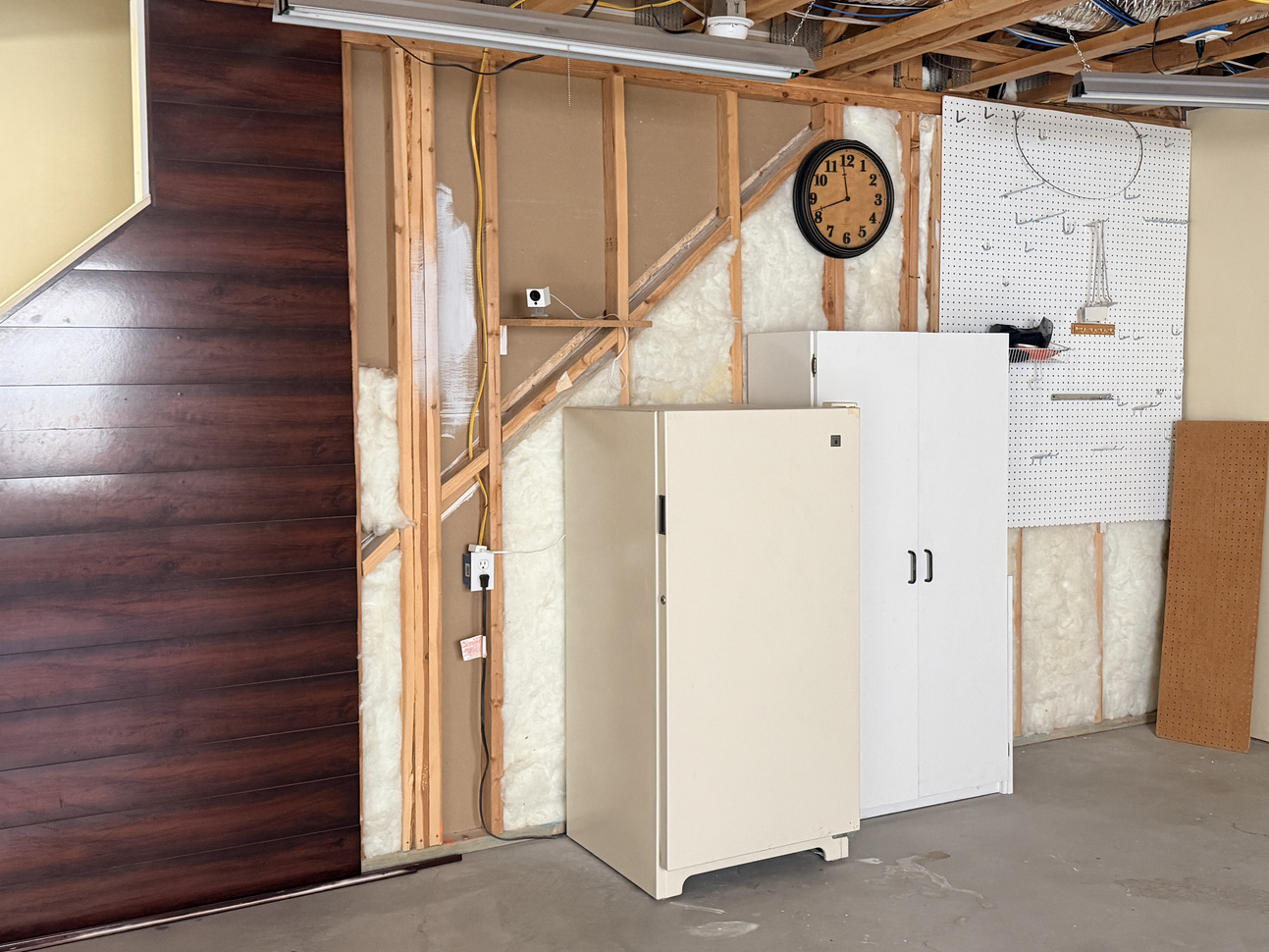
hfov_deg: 48.6
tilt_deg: -2.8
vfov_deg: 37.7
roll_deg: -0.5
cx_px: 773
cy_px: 448
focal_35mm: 38
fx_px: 1393
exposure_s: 1/60
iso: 320
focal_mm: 6.76
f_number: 1.78
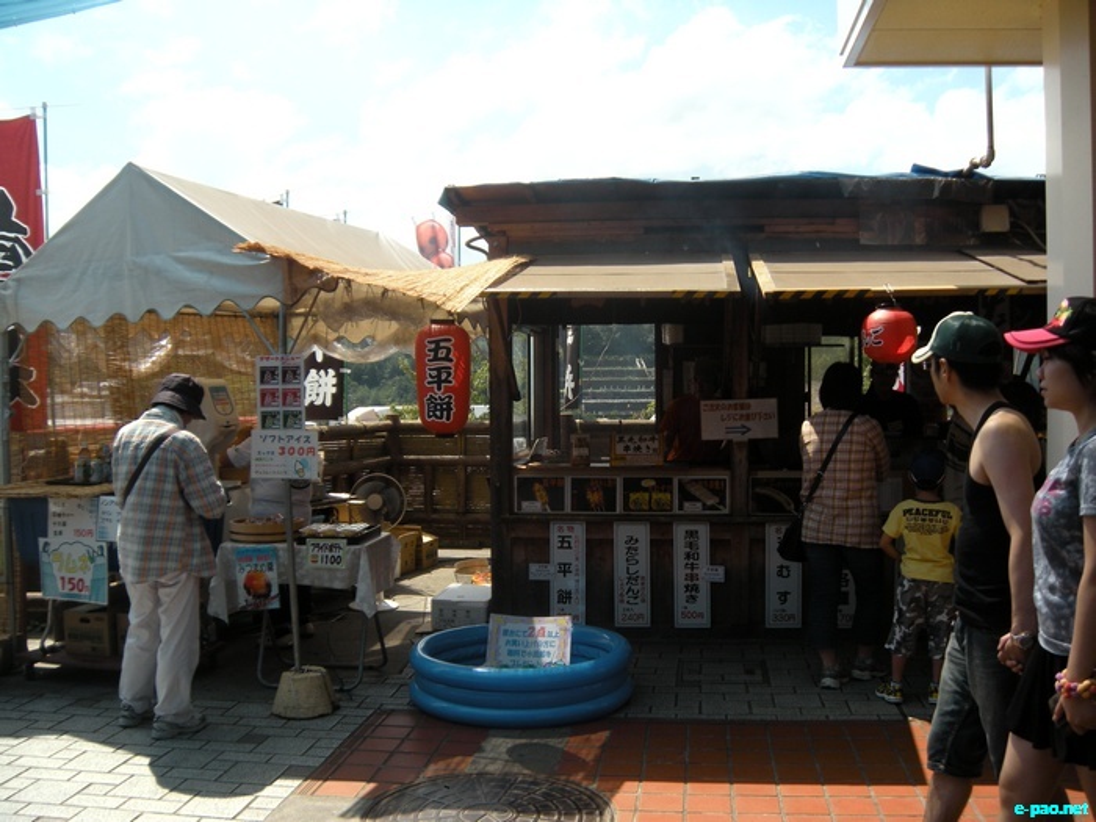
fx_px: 1108
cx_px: 548
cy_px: 411
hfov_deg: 52.6
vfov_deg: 40.7
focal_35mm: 35
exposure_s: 1/424
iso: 64
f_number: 3.8
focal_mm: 5.9
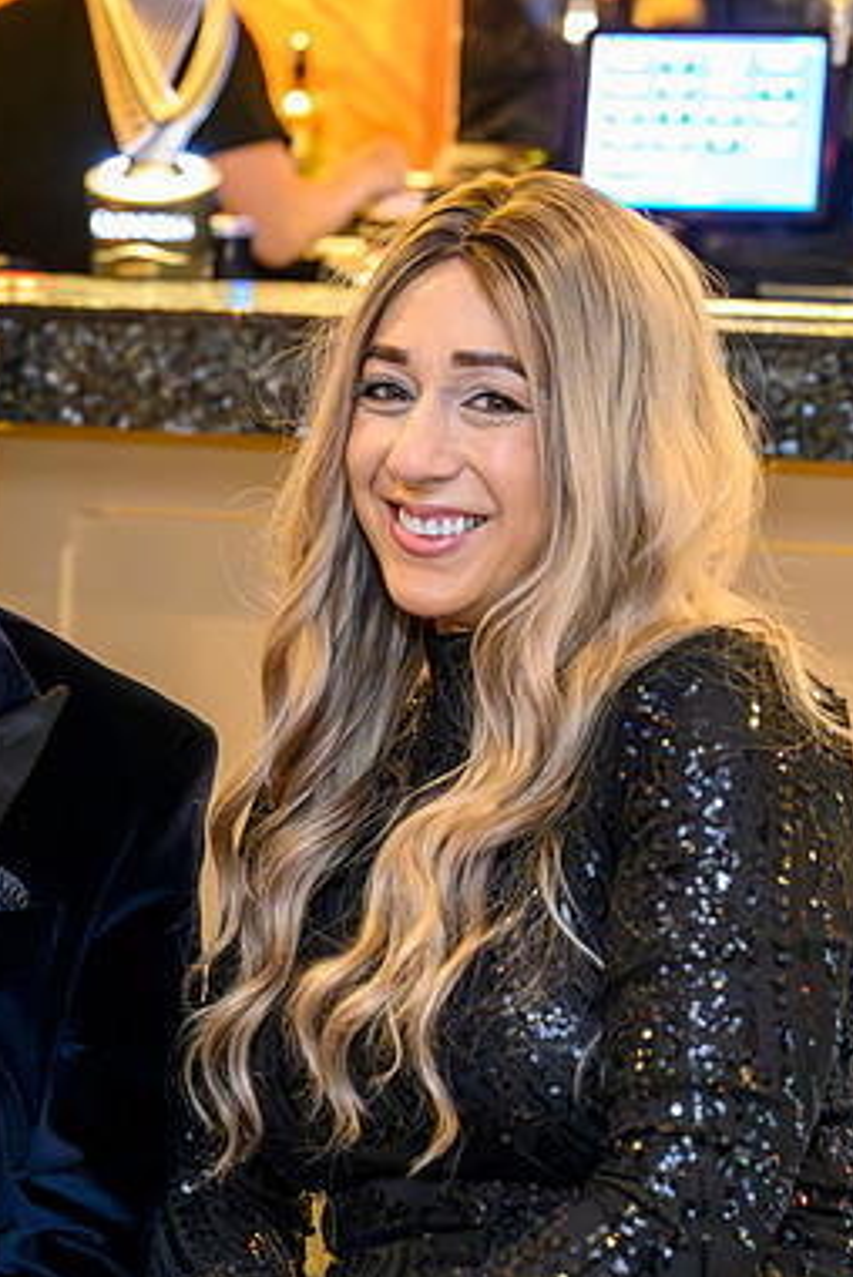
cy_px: 566
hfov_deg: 12.8
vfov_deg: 19.3
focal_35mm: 106
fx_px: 3760
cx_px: -28
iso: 36000
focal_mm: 62
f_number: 4.5
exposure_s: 1/125
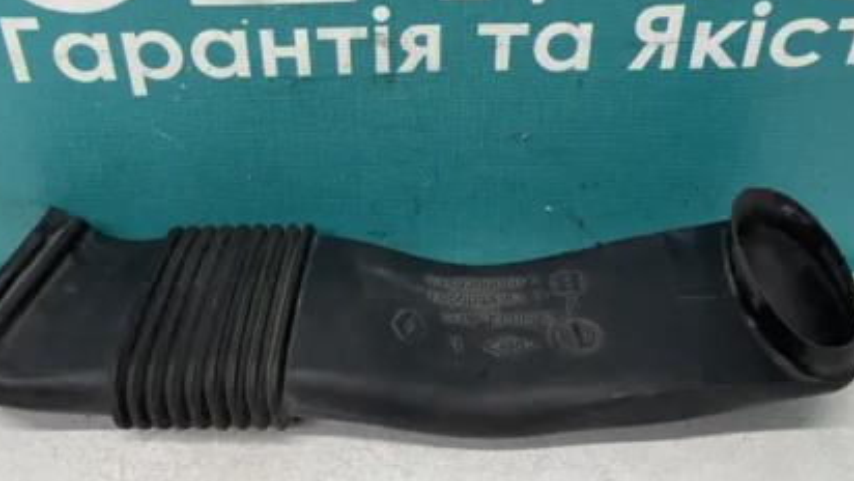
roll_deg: +2.7
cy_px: 182
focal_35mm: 44
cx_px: 400
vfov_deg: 27.0
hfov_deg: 46.4
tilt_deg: -37.4
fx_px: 997
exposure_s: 1/100
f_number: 1.6
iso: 100
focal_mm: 4.2
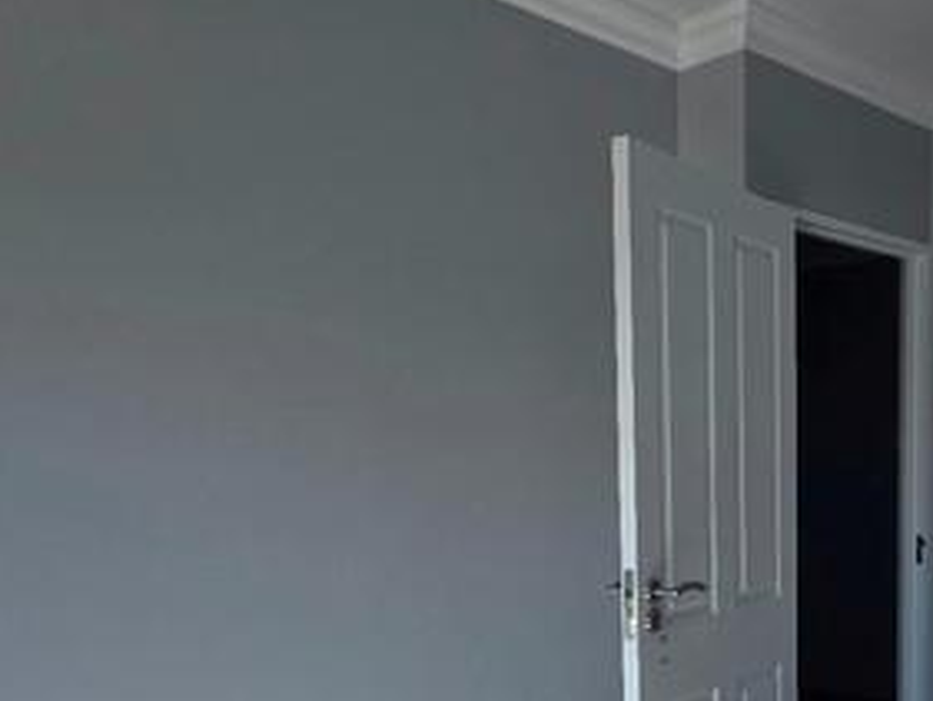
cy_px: 595
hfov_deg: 47.7
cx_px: 730
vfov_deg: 36.9
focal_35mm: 37
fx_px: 998
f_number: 2.2
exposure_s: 1/2000
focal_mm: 2.2
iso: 64
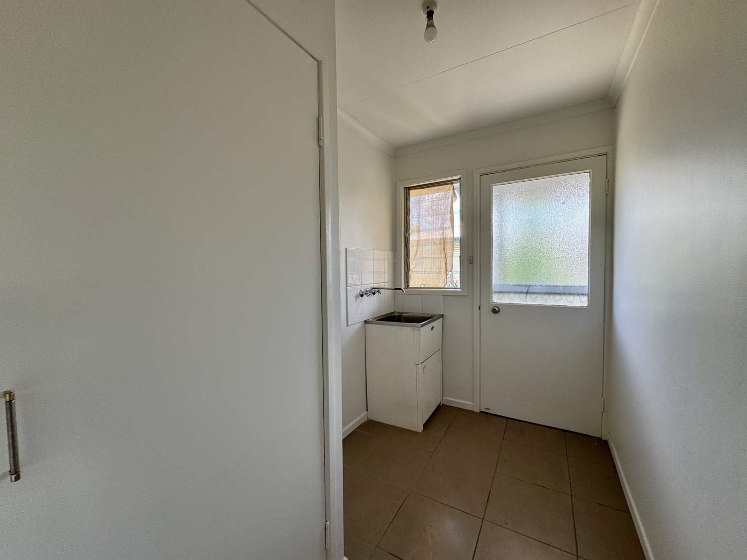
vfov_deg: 85.7
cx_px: 374
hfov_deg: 102.1
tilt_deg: -2.0
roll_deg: +0.4
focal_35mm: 14
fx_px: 302
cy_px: 280
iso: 64
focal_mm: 2.22
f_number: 2.2
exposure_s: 1/99
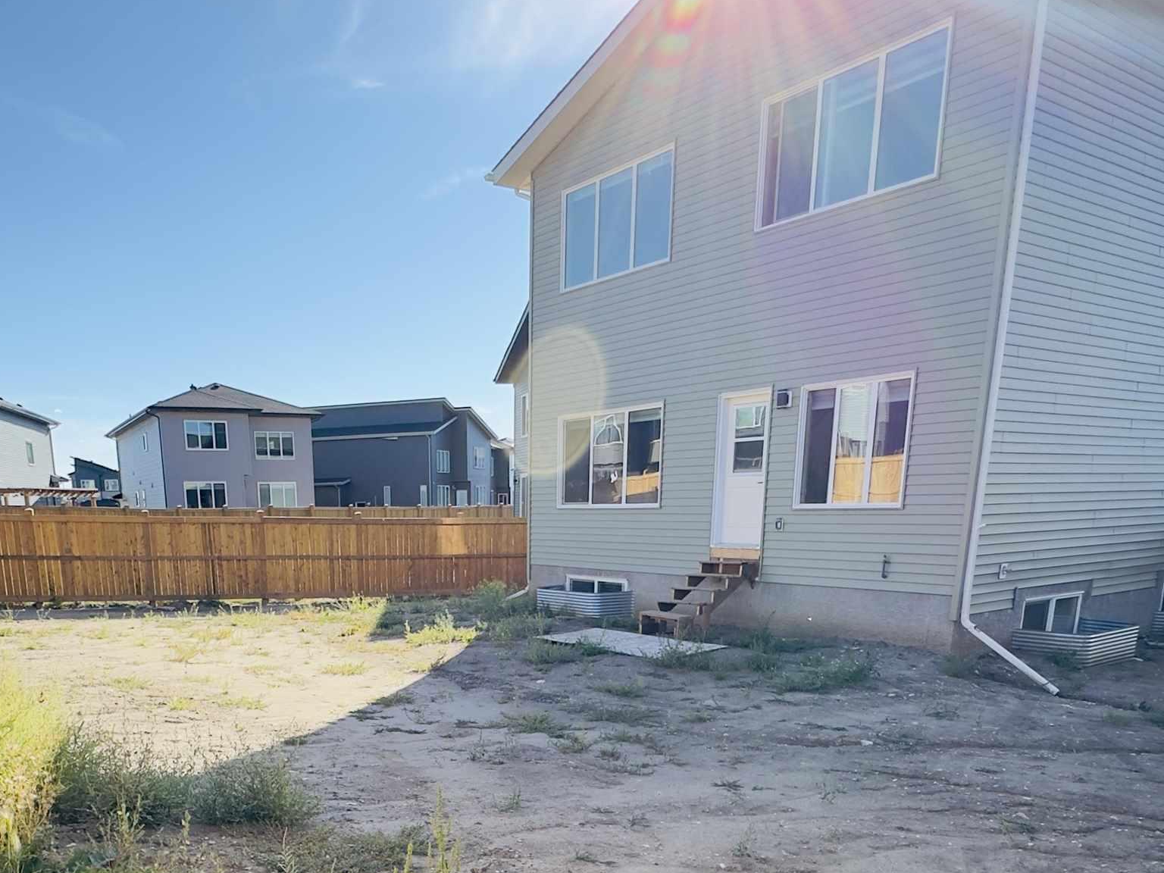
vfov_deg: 46.1
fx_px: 942
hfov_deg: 62.6
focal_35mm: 28
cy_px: 746
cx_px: 436
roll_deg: +1.0
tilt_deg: -13.8
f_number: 2.2
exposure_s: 1/612
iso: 40
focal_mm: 2.22
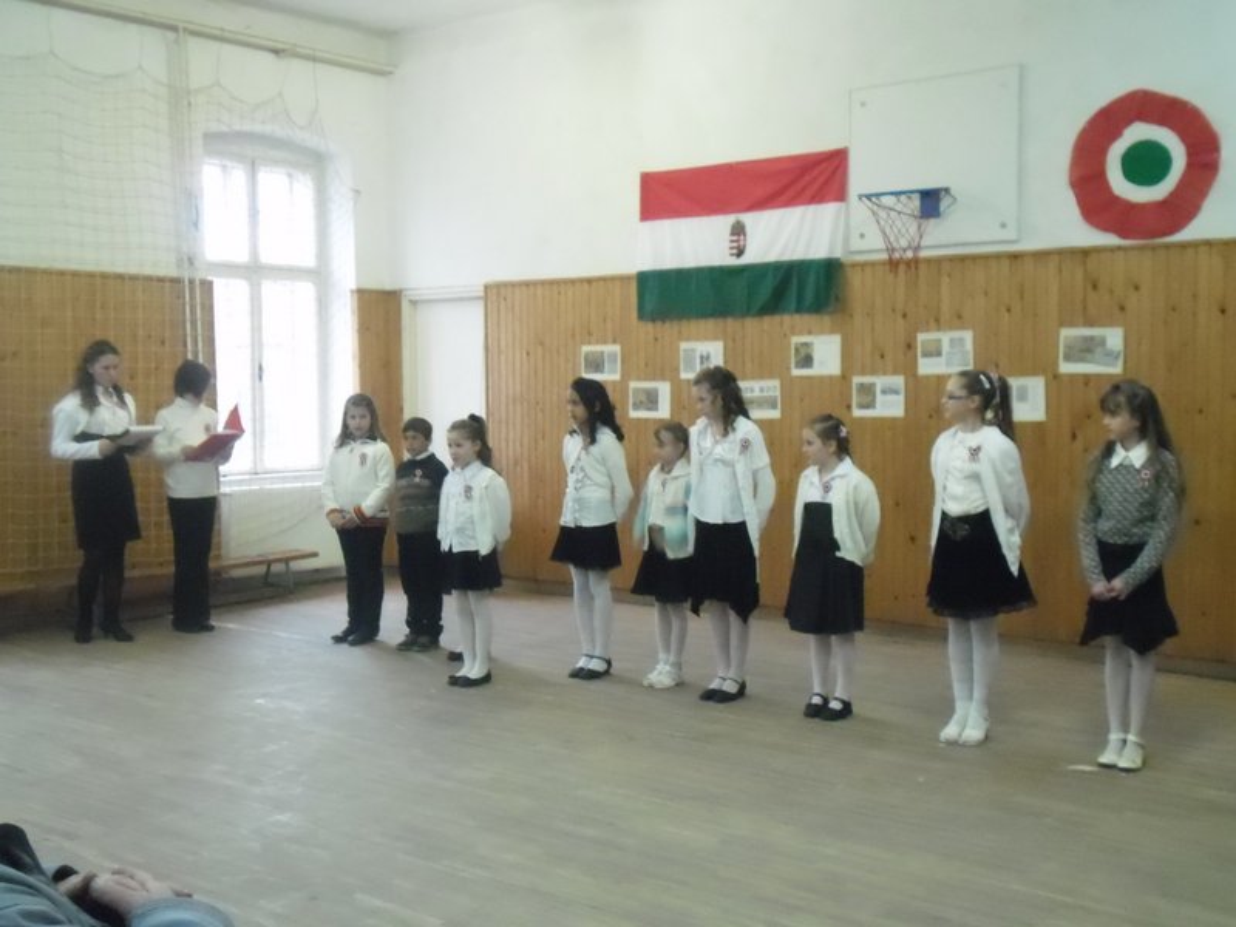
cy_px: 464
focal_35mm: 37
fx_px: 1321
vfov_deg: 38.7
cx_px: 618
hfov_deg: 50.1
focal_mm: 6.6
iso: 800
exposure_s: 1/15
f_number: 4
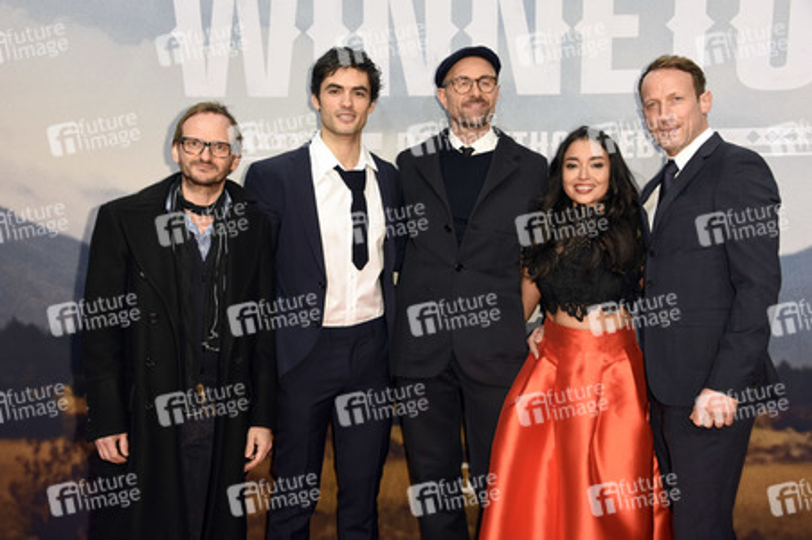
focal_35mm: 45
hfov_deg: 43.6
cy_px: 270
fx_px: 1014
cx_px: 406
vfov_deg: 29.8
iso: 800
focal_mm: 45
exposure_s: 1/160
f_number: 5.6
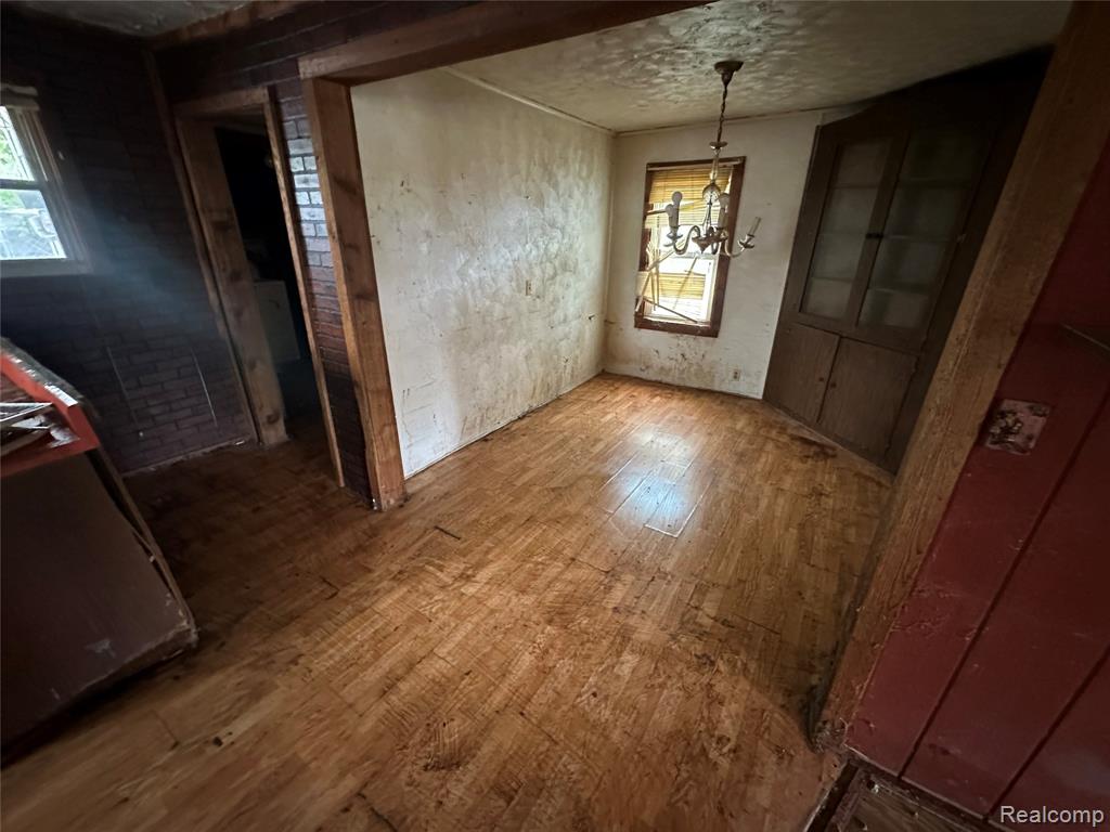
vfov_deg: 85.7
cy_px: 416
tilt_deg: -23.0
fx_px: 449
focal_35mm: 14
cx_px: 555
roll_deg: -2.9
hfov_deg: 102.1
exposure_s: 1/40
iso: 1000
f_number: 2.2
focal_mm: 2.22
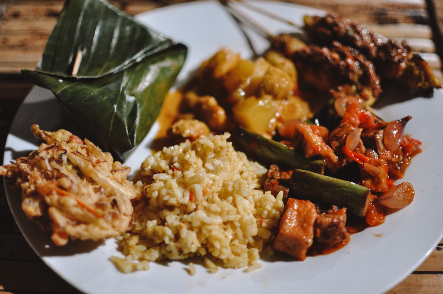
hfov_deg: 37.9
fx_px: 645
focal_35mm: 52
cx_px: 222
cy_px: 147
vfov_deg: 25.7
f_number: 1.8
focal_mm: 35
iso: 500
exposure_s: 1/25
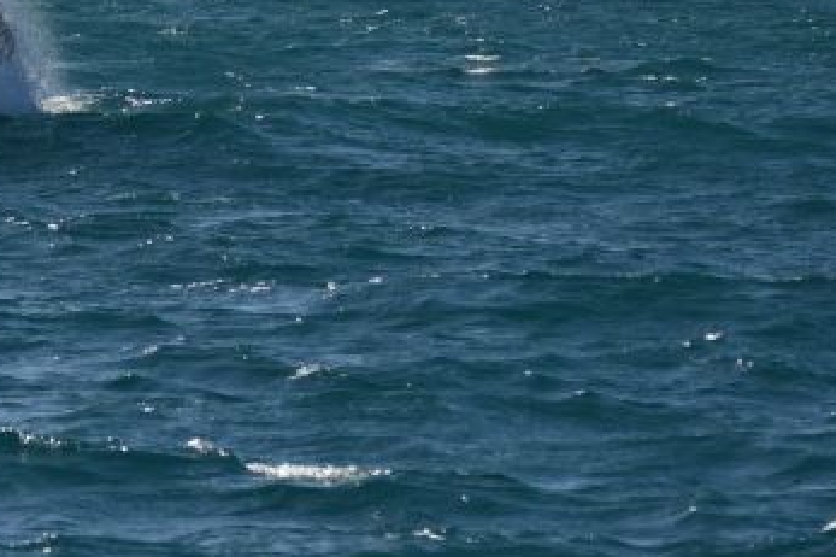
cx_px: 349
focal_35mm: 300
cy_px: 269
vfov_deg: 4.6
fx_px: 6963
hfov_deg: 6.9
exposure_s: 1/8000
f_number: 5
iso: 560
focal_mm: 130
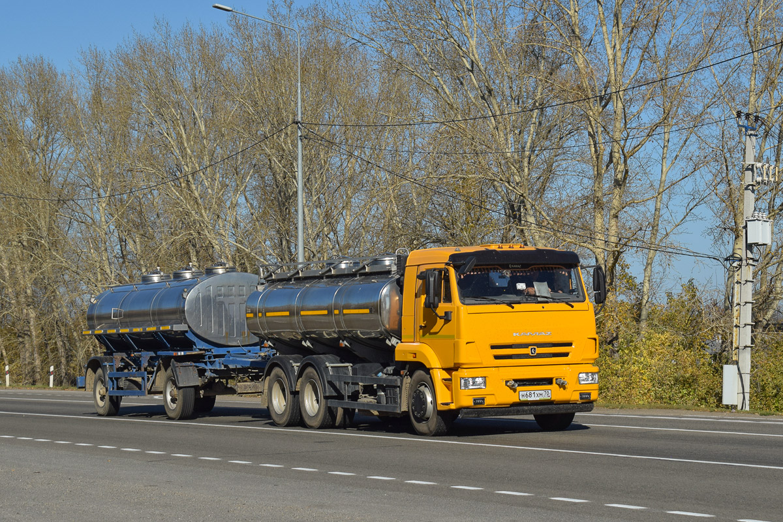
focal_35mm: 82
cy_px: 261
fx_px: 1794
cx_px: 392
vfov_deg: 16.6
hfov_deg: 24.6
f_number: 7.1
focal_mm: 55
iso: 200
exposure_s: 1/1250
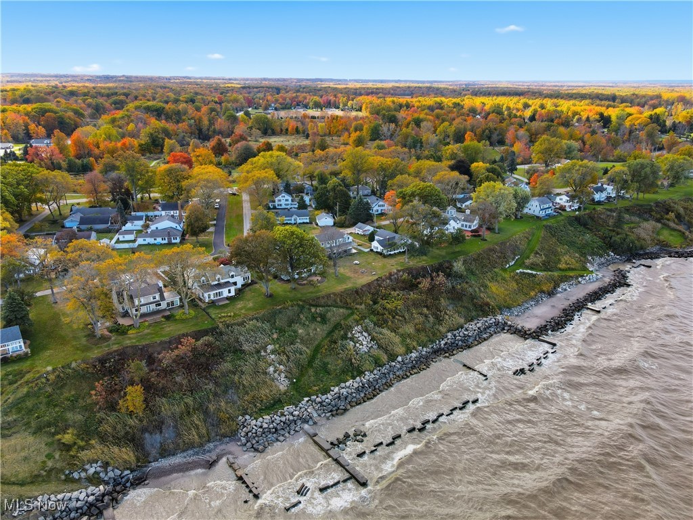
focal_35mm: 24
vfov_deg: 56.8
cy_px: 260
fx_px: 480
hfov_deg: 71.6
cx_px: 346
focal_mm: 4.5
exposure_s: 1/350
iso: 100
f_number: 2.8
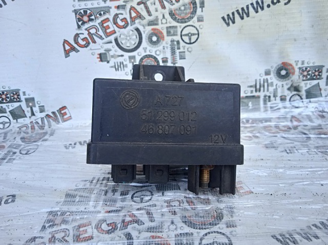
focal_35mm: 28
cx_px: 164
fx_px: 265
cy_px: 122
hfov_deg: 63.5
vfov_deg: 49.7
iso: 100
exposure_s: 1/123
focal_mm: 3.43
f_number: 2.2
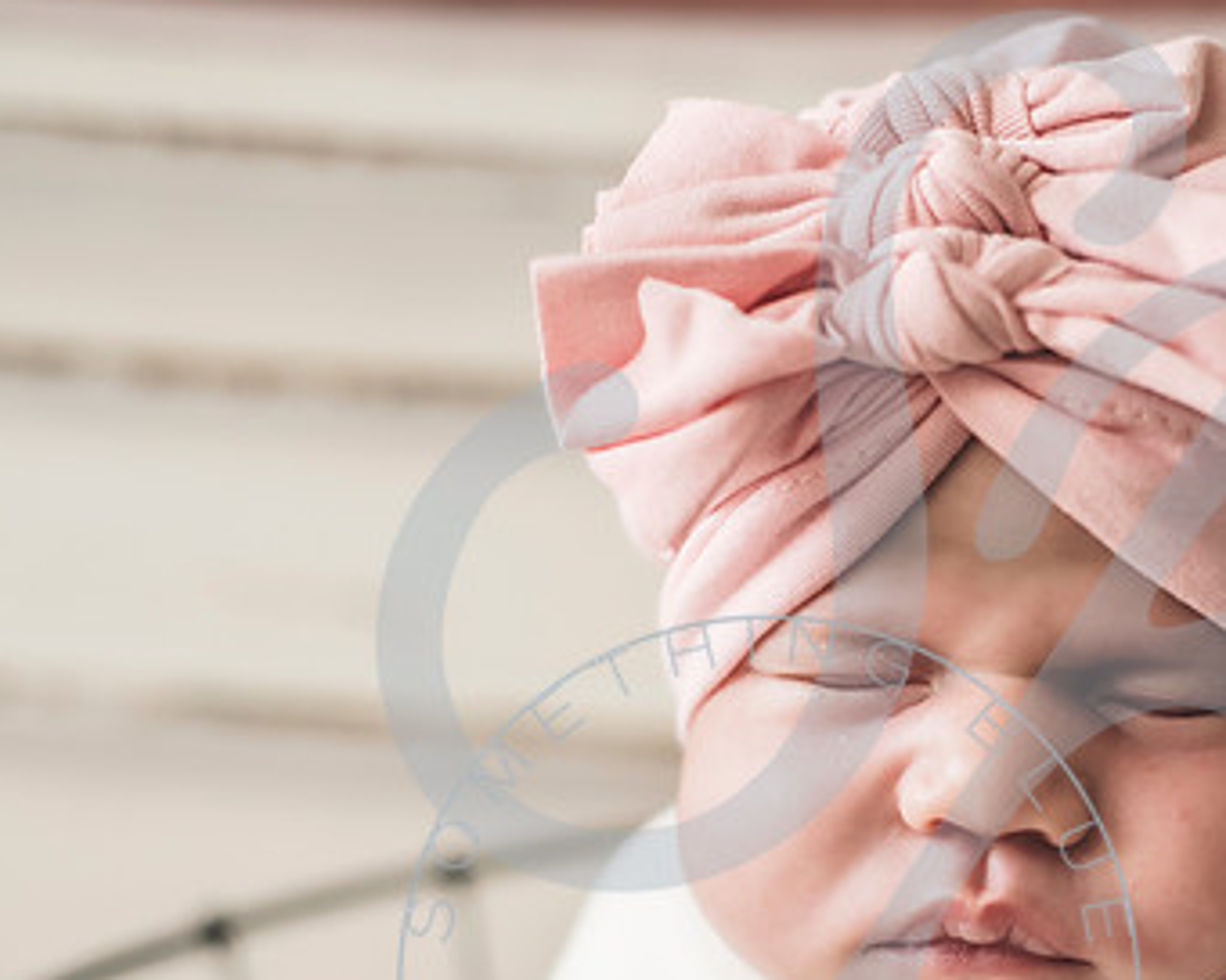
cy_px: 683
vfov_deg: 19.1
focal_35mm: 80
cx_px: 948
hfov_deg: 23.6
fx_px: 2903
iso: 1000
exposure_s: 1/125
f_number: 2.8
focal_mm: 50
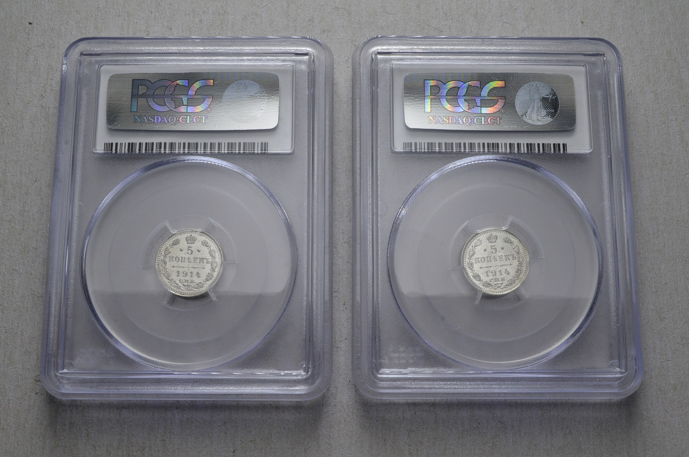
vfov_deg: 29.7
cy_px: 228
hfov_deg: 43.7
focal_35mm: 45
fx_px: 859
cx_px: 344
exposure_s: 1/250
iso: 400
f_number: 14
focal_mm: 30
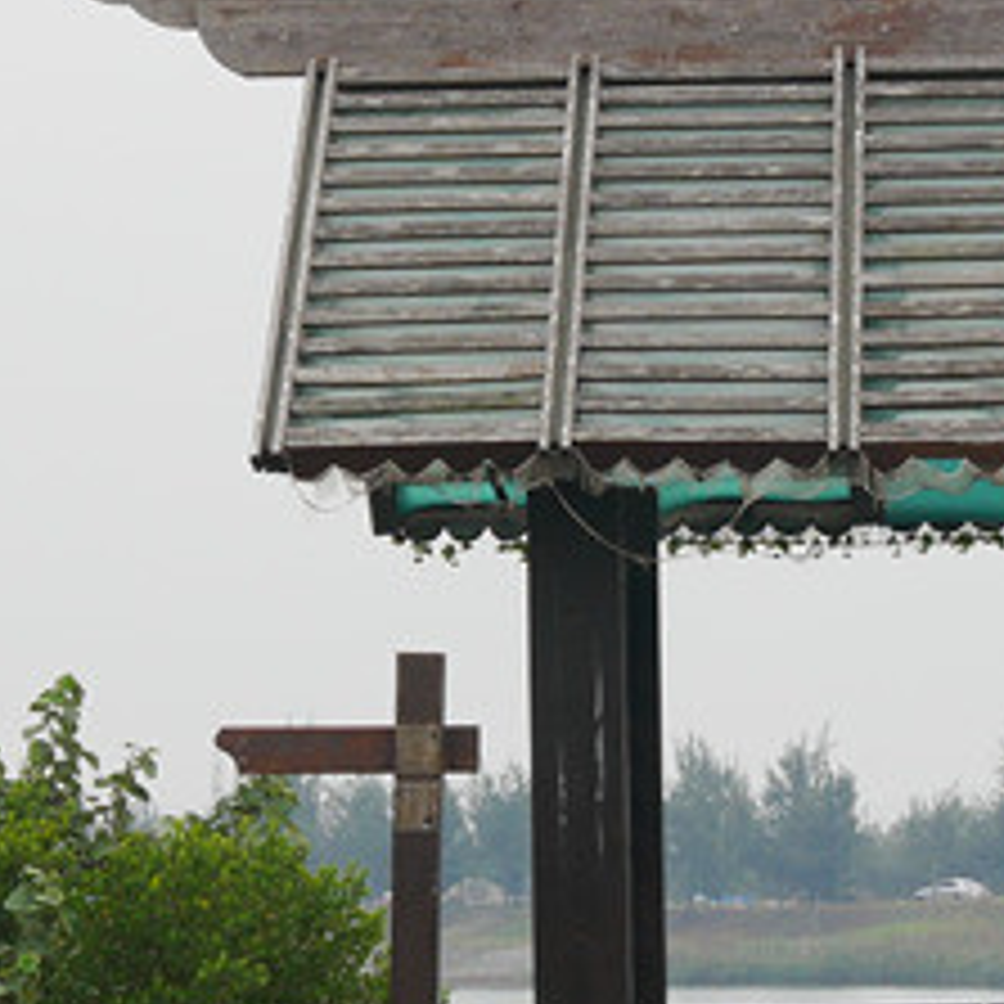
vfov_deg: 6.5
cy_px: 302
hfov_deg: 6.5
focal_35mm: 270
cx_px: 441
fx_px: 8860
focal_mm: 34
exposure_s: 1/200
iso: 200
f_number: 6.3
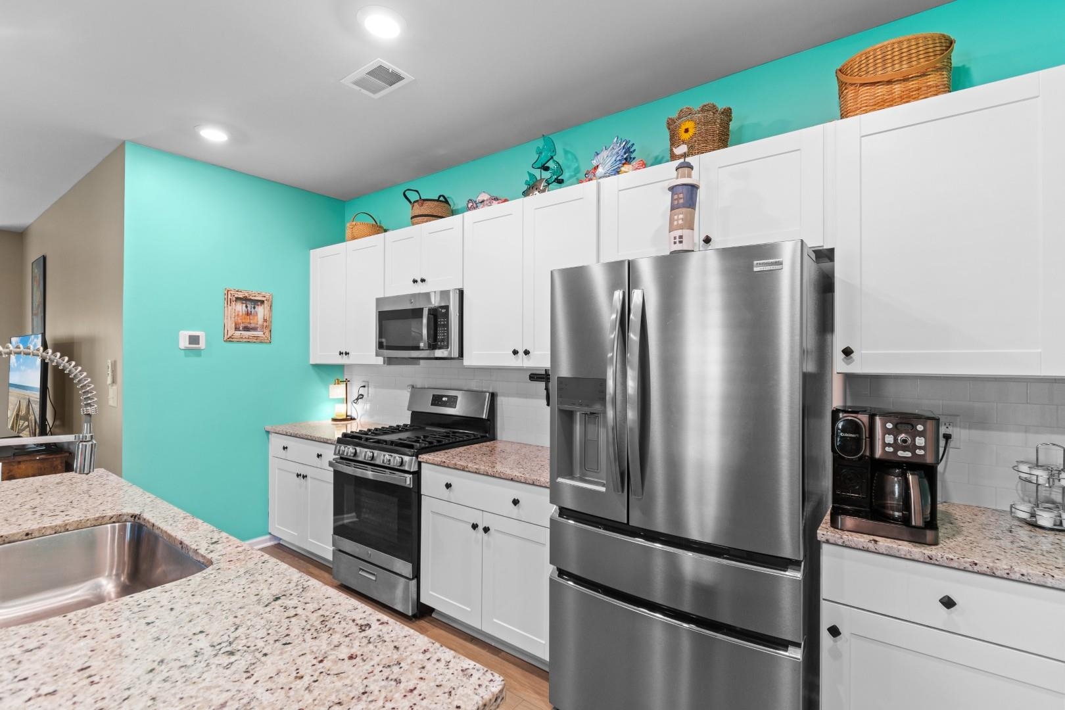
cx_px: 532
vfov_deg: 73.7
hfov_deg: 96.7
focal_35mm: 16
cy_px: 355
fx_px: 473
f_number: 5.6
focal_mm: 11
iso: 100
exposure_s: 1/4
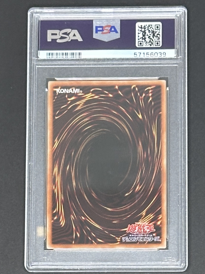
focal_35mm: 48
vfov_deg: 39.7
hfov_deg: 30.3
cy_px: 137
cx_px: 102
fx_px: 379
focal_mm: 6.86
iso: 200
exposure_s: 1/33
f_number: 1.78
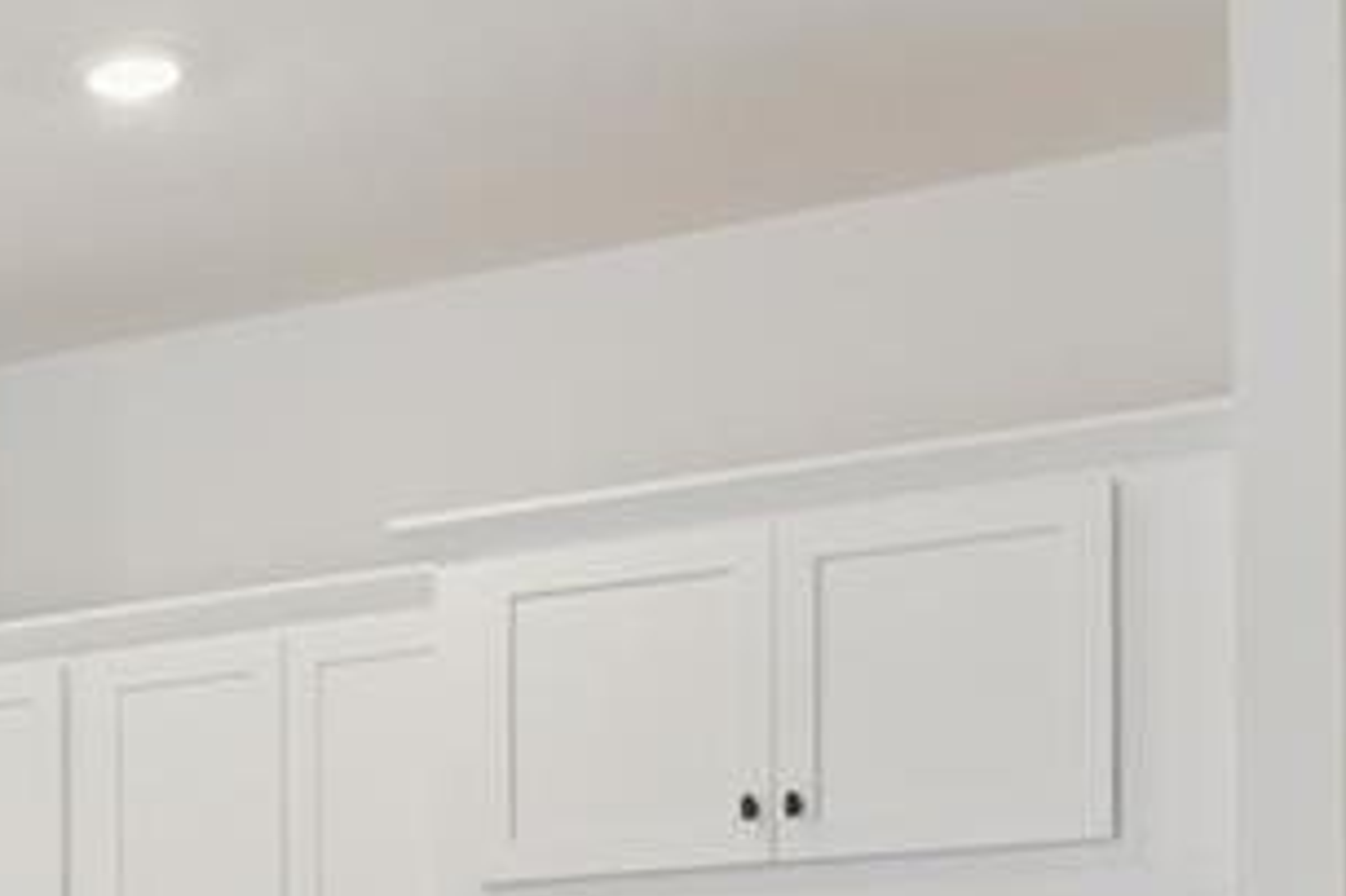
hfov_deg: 21.5
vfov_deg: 15.3
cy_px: 1254
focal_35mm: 84
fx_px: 3139
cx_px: -472
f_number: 9
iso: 640
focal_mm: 16
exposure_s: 1/50
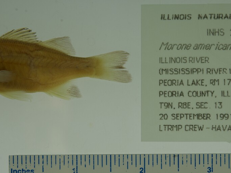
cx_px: 135
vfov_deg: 14.6
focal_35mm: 101
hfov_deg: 19.4
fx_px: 674
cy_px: 117
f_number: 10
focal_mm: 60
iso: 100
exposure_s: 1/200
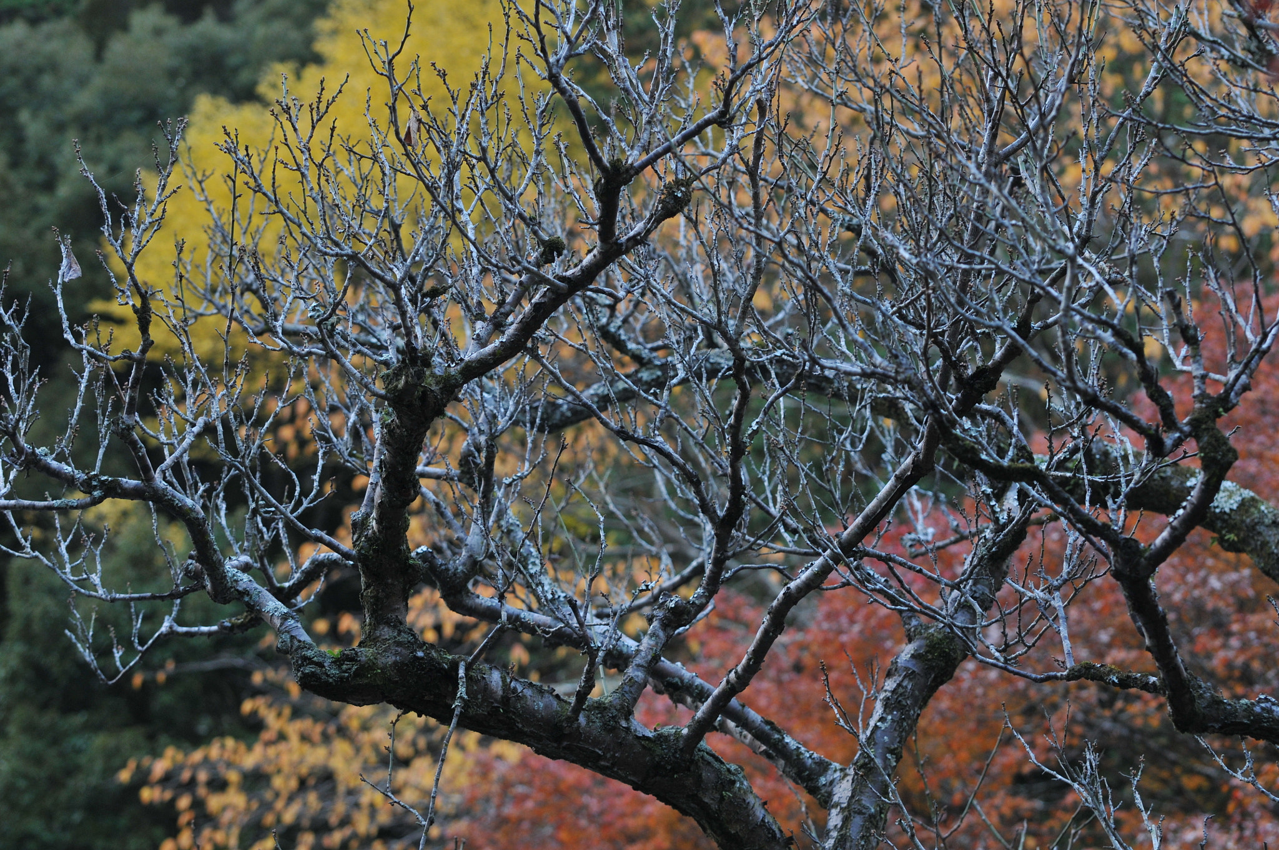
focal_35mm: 105
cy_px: 425
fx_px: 3726
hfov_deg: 19.5
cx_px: 640
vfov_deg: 13.0
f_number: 5.6
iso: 400
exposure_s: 1/80
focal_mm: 70
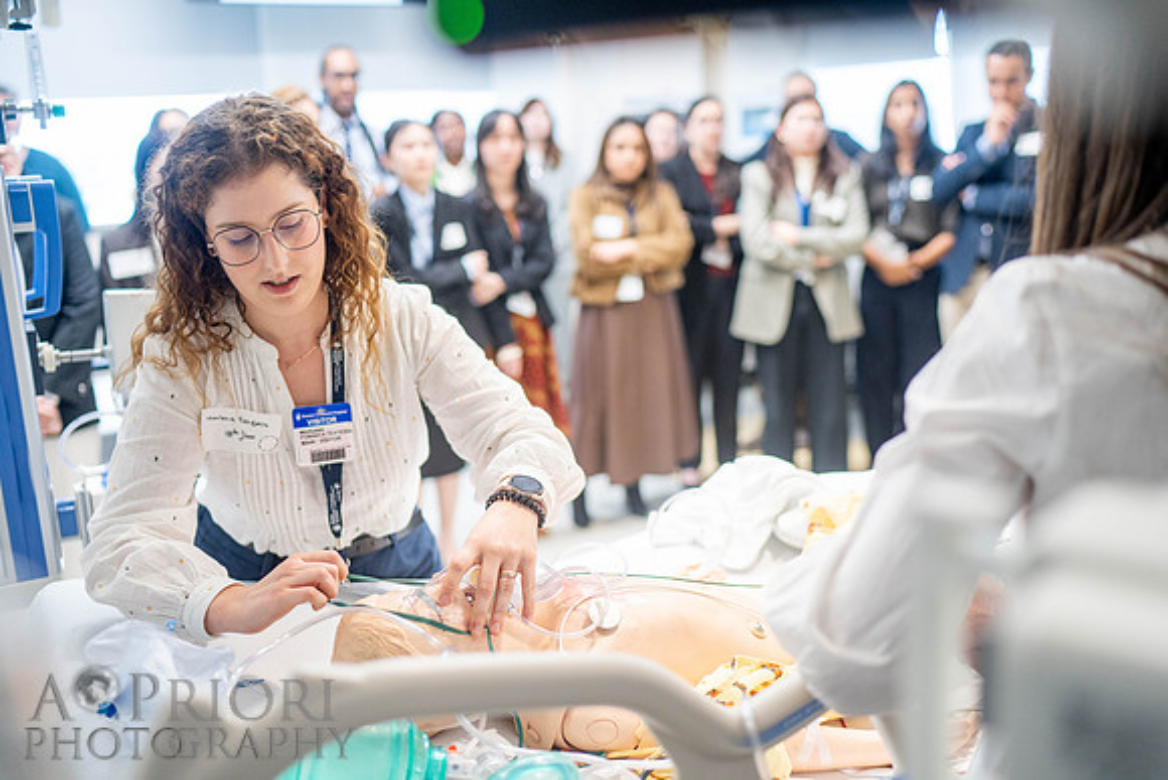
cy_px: 390
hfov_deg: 54.4
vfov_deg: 37.9
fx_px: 1136
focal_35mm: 35
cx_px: 584
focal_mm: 35
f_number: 1.8
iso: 1000
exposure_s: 1/320
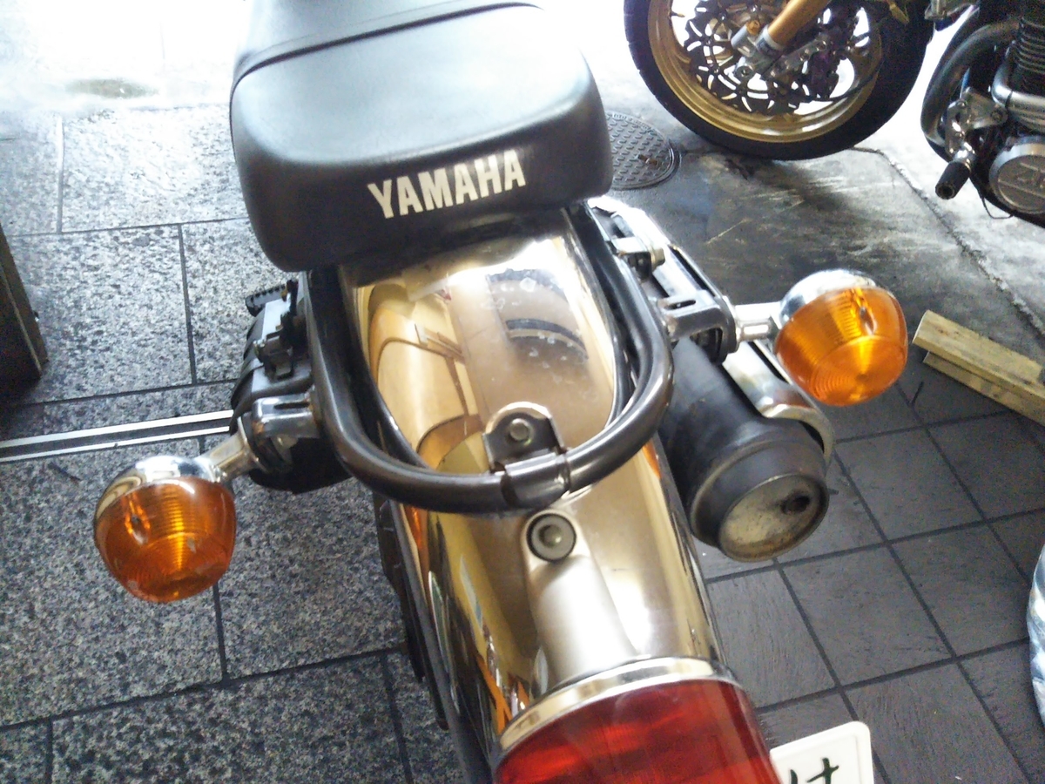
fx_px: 906
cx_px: 522
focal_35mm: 30
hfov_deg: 60.0
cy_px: 392
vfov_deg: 46.8
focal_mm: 4
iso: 408
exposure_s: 1/23
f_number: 2.2
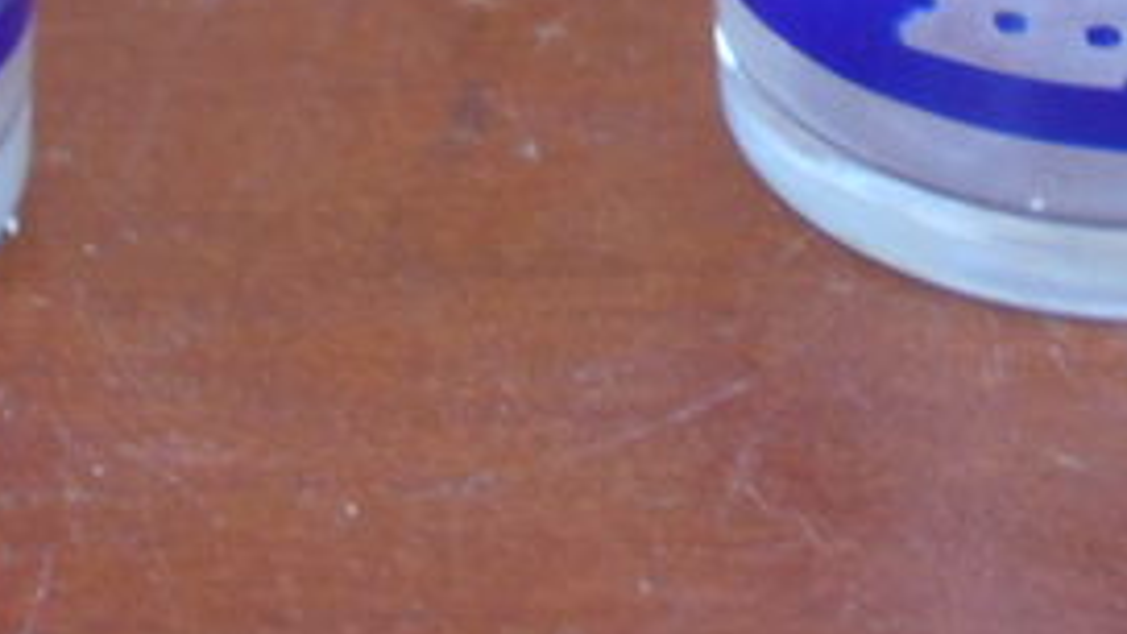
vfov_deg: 10.7
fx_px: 3108
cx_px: 485
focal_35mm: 104
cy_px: -622
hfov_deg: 20.5
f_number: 3.2
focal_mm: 4.6
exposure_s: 1/30
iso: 360
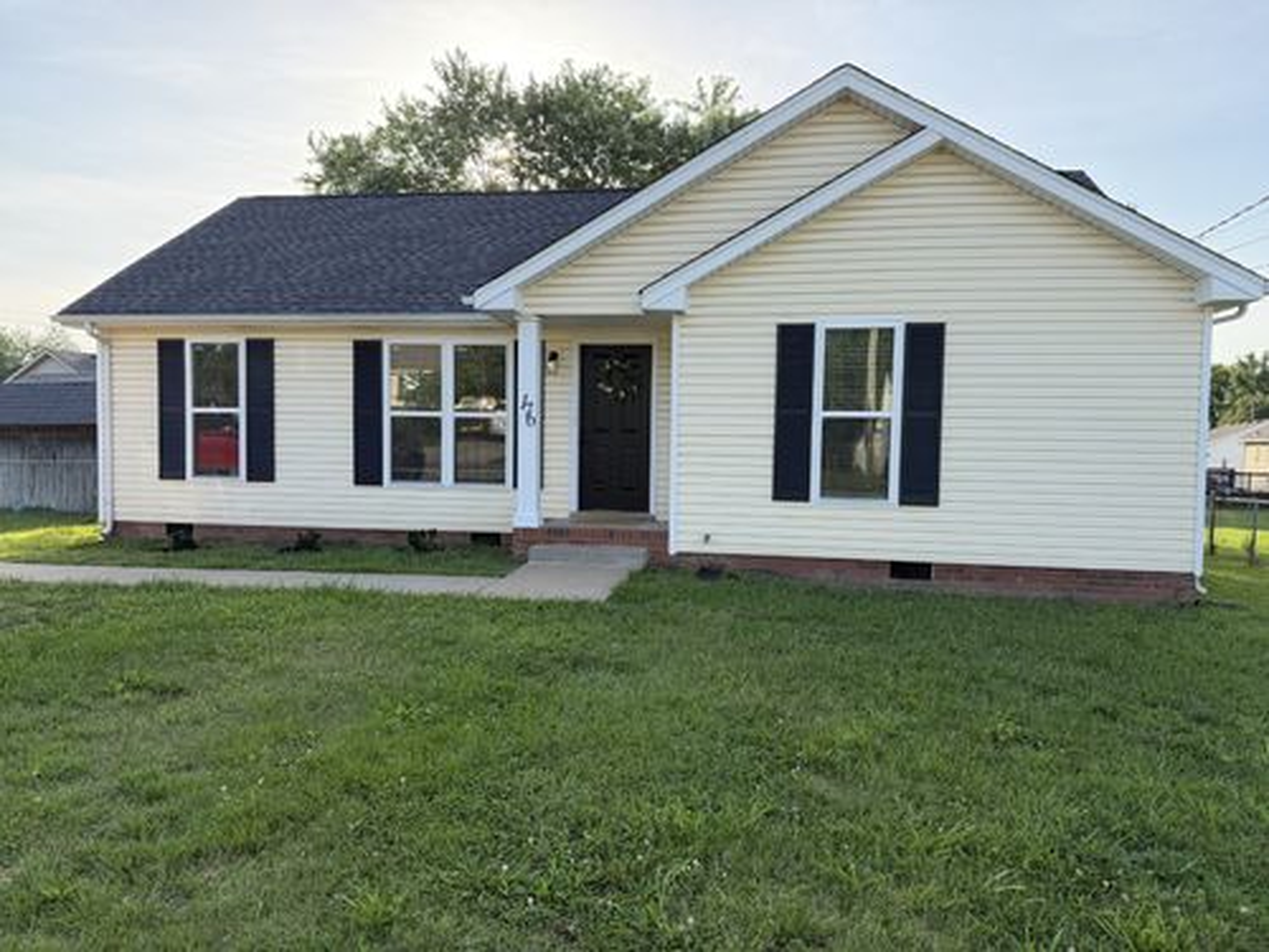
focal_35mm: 24
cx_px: 634
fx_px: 880
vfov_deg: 56.8
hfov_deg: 71.6
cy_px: 476
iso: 100
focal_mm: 6.76
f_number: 1.78
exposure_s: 1/1361
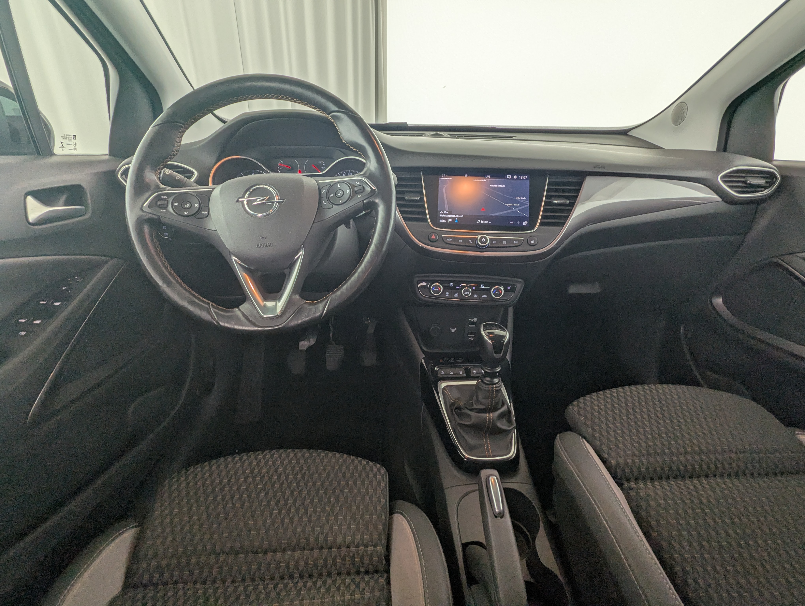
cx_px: 402
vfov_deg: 78.2
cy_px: 303
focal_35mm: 16
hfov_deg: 94.4
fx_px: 373
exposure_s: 1/89
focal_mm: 2.35
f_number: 2.2
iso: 69
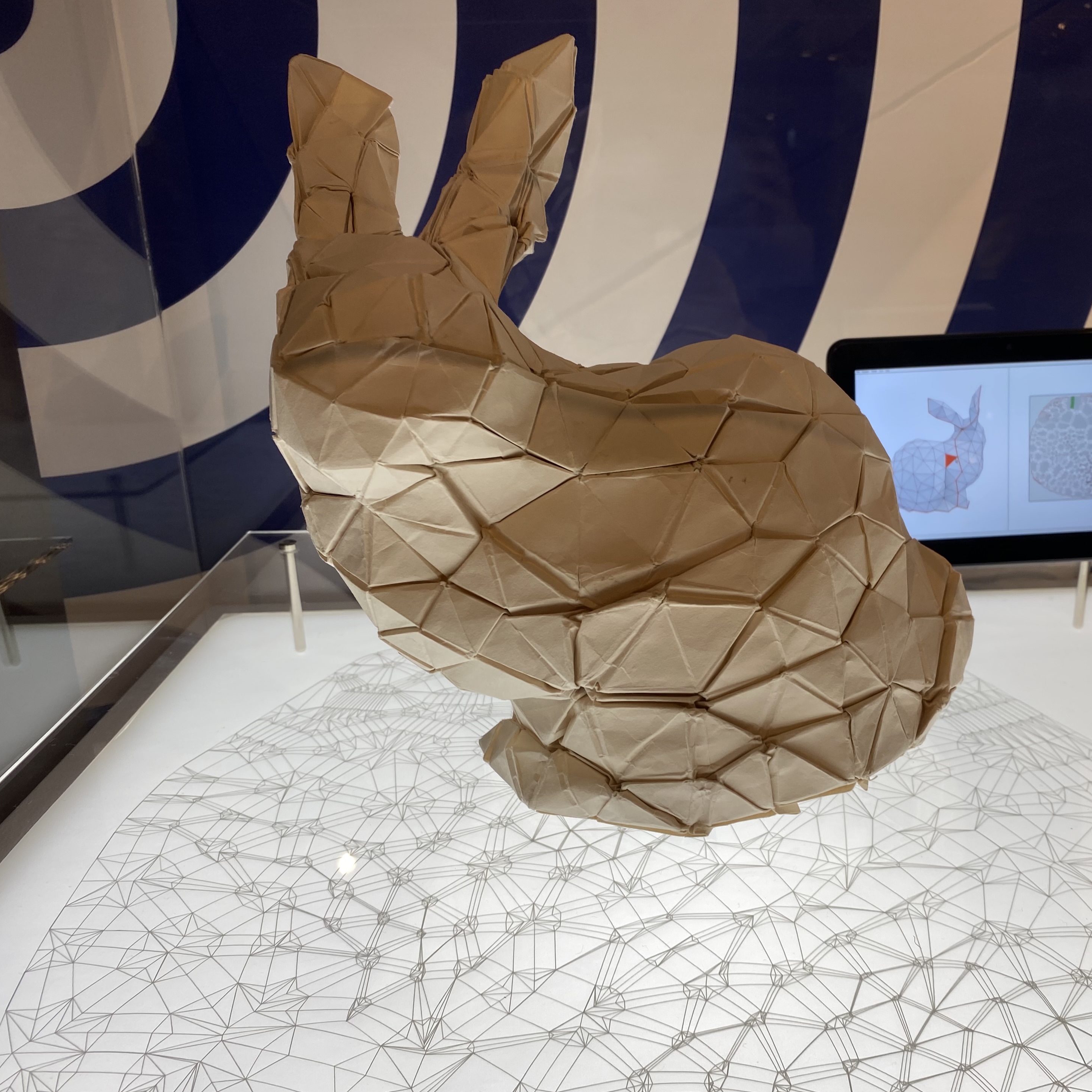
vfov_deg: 51.1
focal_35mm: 32
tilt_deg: -18.9
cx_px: 698
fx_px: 1142
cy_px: 557
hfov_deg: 50.5
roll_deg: +1.1
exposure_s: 1/100
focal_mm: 4.25
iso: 32
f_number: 1.8
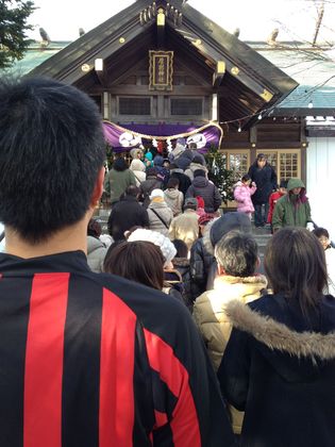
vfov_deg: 52.6
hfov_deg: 40.7
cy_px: 224
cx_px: 168
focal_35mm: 35
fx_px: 452
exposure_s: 1/120
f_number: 2.4
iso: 64
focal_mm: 4.28
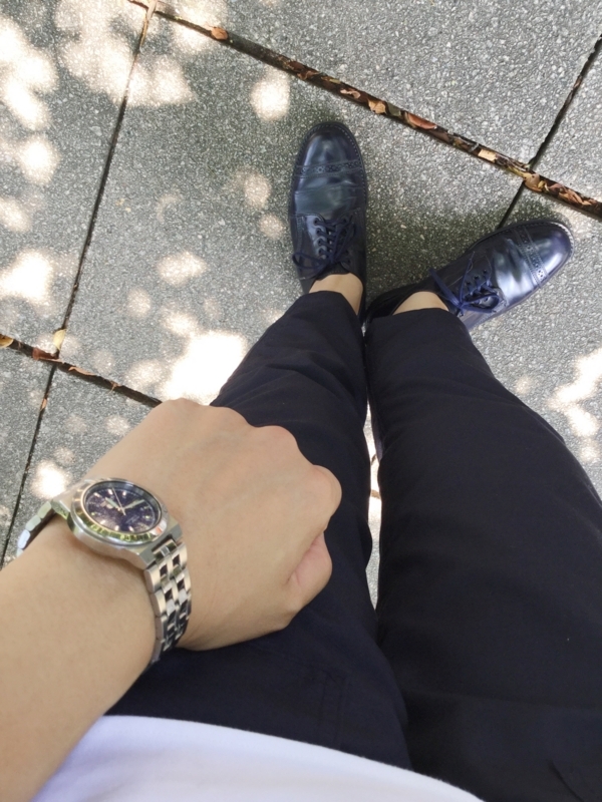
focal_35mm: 31
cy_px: 401
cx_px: 301
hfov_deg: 45.4
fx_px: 719
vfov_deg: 58.4
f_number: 2.4
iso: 25
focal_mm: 3.3
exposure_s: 1/60
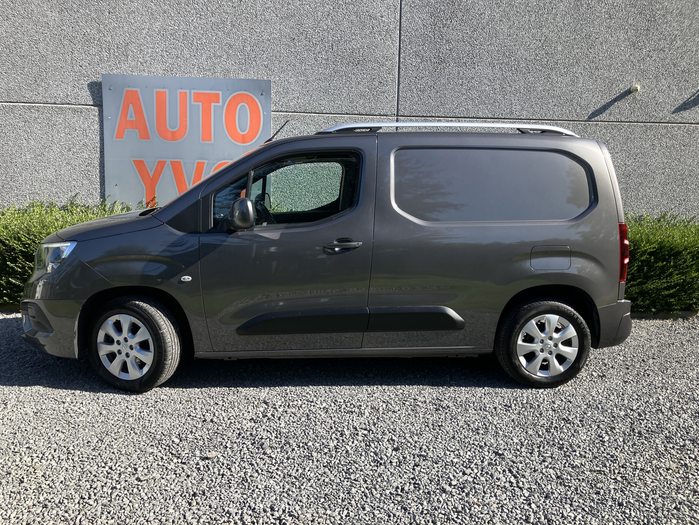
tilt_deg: -6.4
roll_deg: -0.6
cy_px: 262
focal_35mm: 28
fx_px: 565
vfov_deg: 49.7
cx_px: 350
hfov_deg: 63.4
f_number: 1.8
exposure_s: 1/771
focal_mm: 3.99
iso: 32
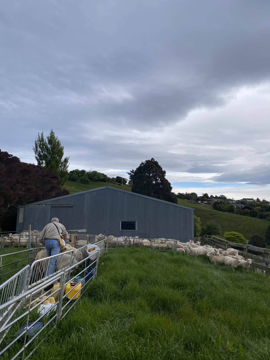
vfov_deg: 67.3
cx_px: 135
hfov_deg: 53.1
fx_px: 270
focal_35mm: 26
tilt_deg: +10.4
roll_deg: -0.4
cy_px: 180
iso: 32
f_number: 1.8
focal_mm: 4.25
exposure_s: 1/1362
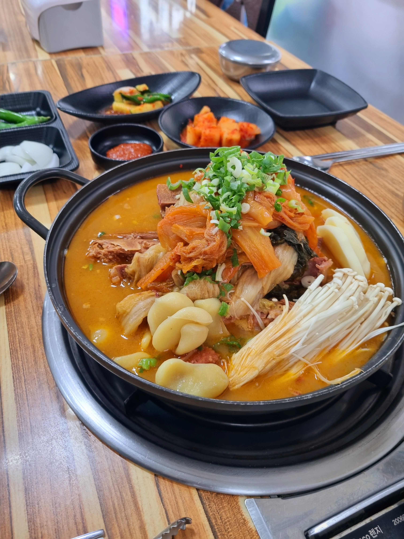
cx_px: 202
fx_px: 405
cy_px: 270
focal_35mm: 26
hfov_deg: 53.1
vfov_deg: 67.3
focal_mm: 5.4
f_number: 1.8
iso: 200
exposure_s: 1/120
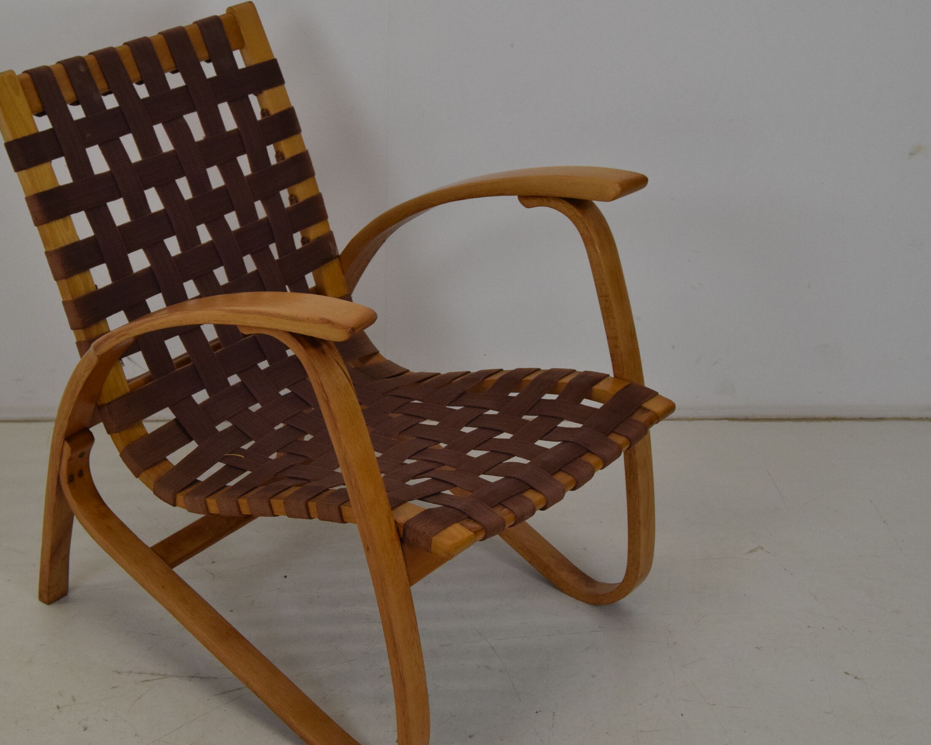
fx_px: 1681
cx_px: 381
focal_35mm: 61
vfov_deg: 25.0
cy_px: 397
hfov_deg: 30.9
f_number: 9
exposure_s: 1/320
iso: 1600
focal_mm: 32
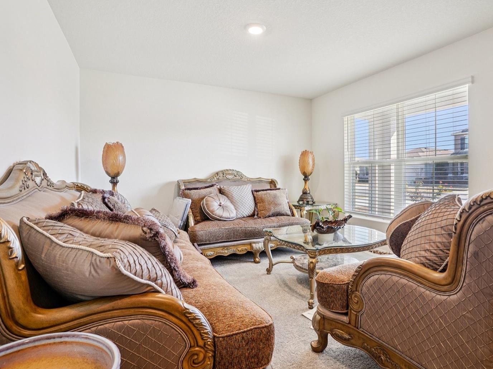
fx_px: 271
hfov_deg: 84.2
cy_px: 184
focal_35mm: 19
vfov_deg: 68.7
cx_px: 281
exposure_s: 1/15
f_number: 8
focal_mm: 17
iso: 400
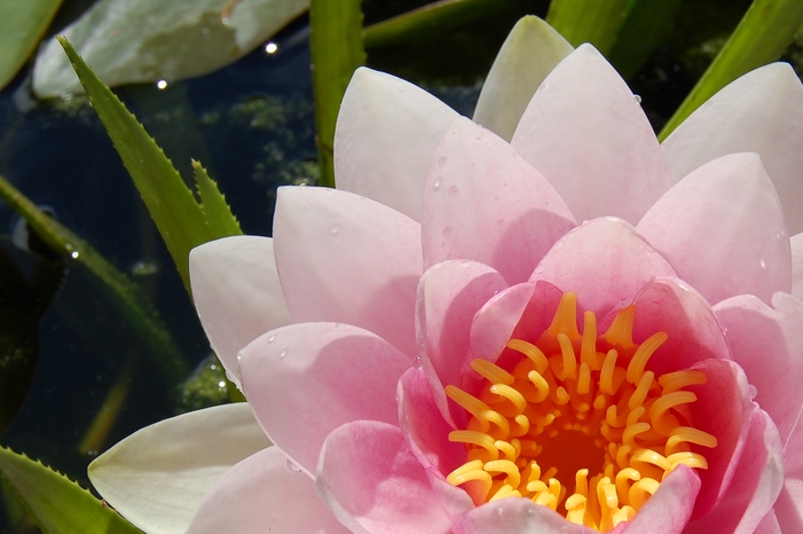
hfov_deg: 26.2
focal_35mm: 77
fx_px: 1716
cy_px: 448
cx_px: 545
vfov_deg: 17.5
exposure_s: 1/400
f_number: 10
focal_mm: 30
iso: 200
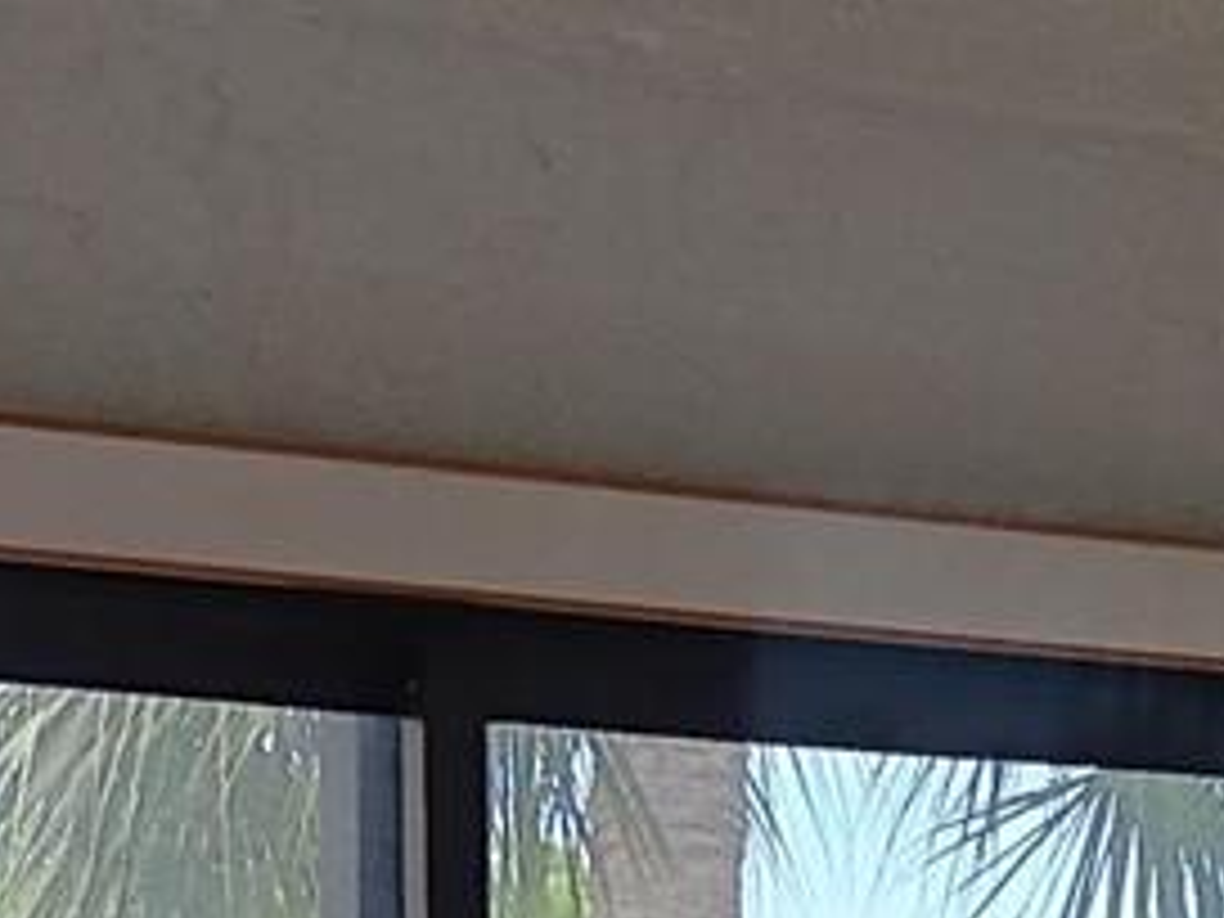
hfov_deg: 12.7
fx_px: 5410
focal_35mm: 153
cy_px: 2120
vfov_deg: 8.9
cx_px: 1256
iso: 25
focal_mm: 3.98
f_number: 1.8
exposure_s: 1/41.7
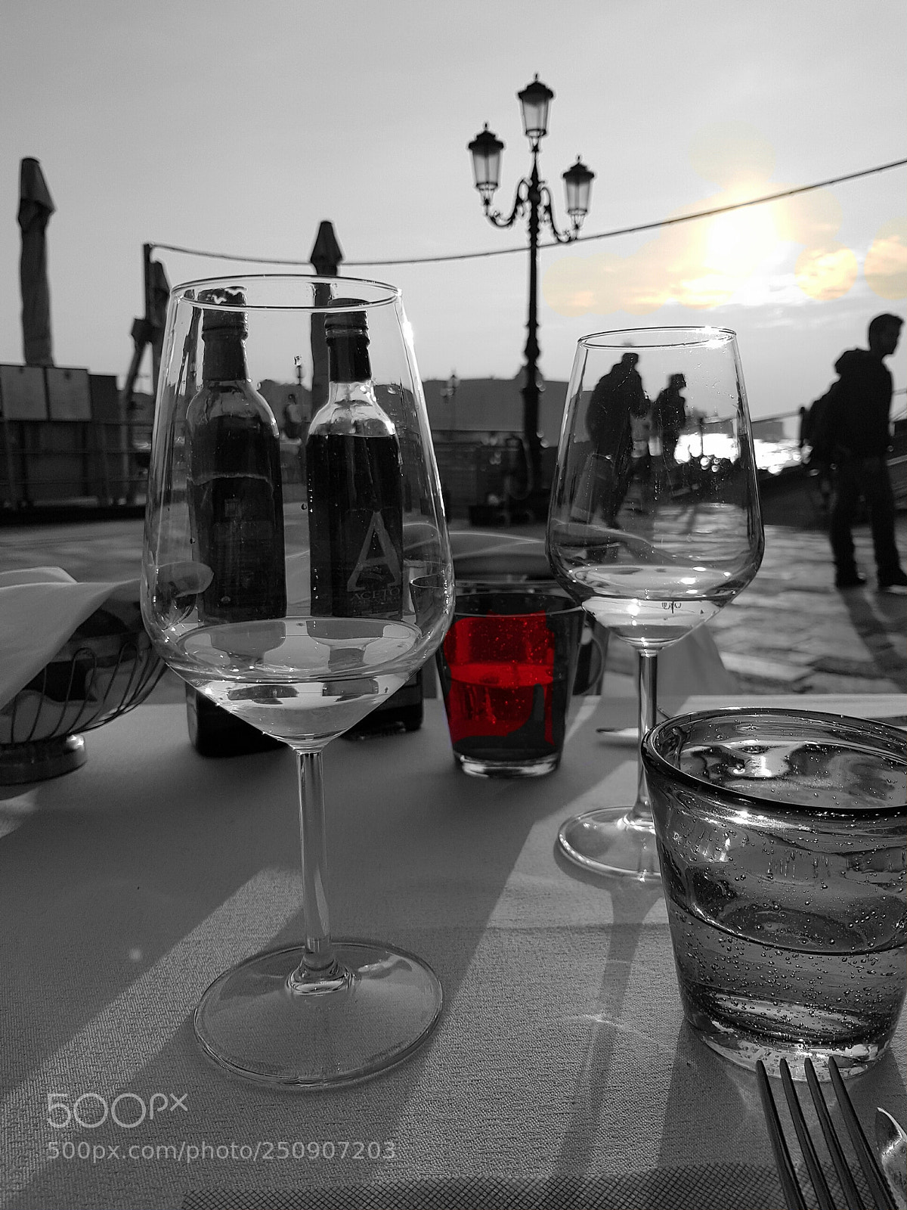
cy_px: 605
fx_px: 908
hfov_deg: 53.1
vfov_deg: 67.3
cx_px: 454
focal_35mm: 26
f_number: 1.7
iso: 40
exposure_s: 1/4384
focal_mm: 4.2
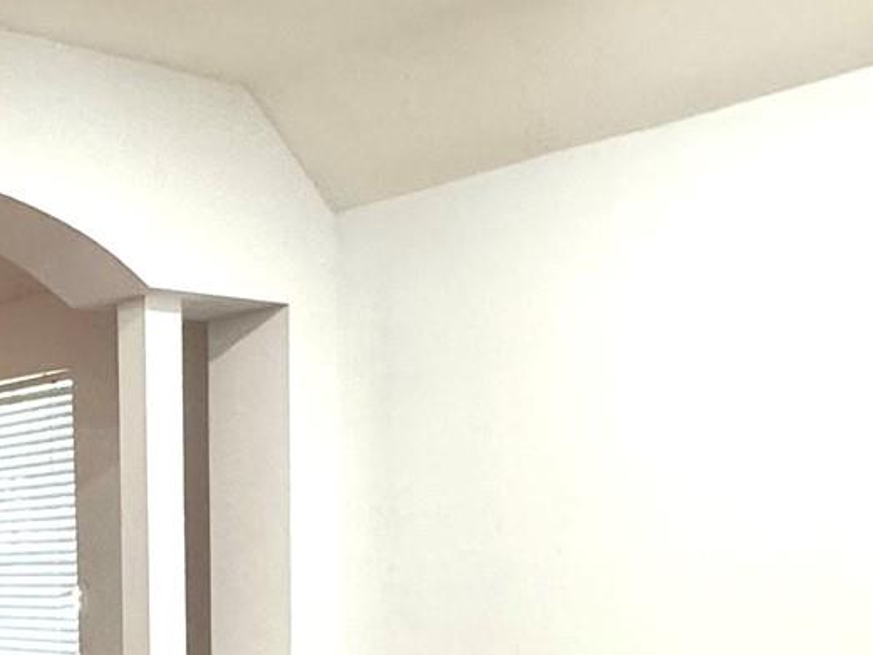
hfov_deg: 30.6
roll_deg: +1.1
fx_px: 1387
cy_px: 603
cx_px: -122
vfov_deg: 25.6
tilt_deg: -2.8
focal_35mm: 55
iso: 250
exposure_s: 1/60
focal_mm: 2.22
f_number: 2.2
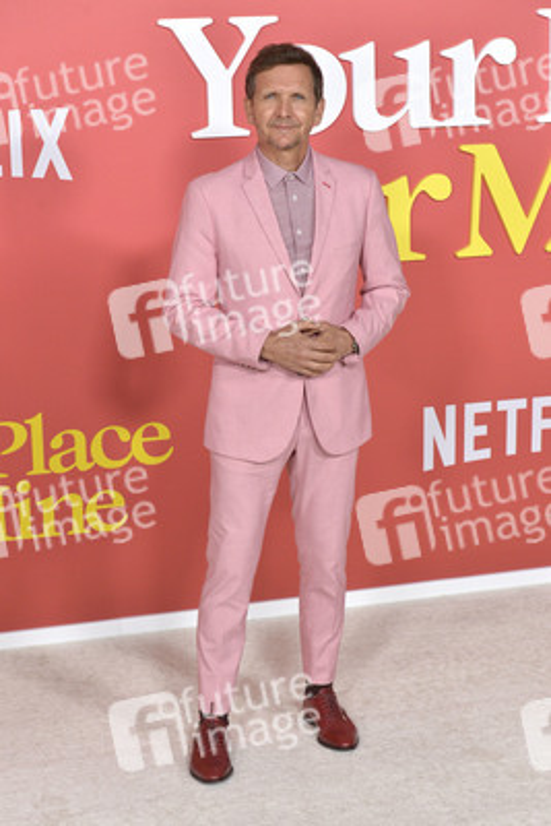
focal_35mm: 70
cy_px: 413
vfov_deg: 28.8
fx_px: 1606
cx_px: 276
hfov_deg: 19.5
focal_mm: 70
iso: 2000
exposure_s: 1/320
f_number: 6.3
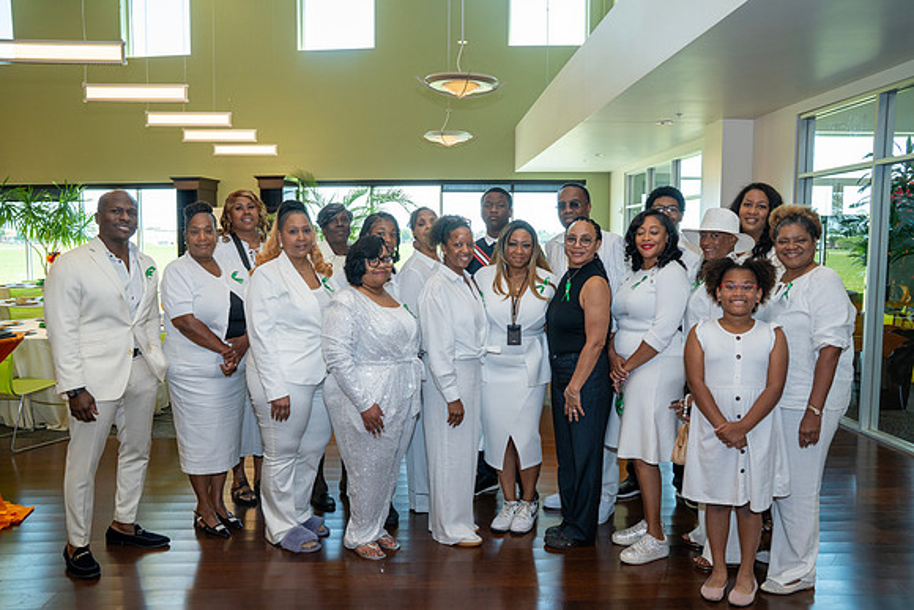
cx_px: 457
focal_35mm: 29
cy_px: 305
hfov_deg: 63.6
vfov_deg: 45.0
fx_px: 736
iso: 500
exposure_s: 1/160
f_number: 5.6
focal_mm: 29
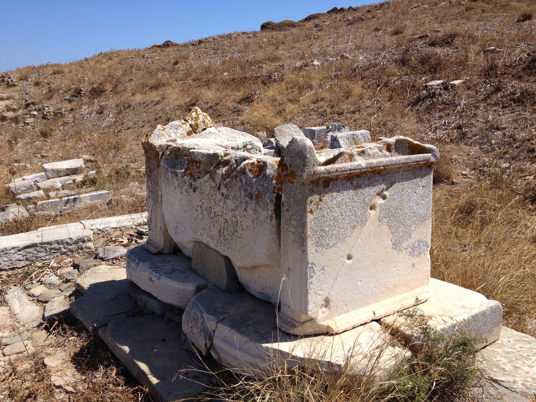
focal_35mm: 35
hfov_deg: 52.6
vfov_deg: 40.7
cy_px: 201
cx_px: 268
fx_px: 542
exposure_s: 1/1842
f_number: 2.4
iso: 50
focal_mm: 4.28
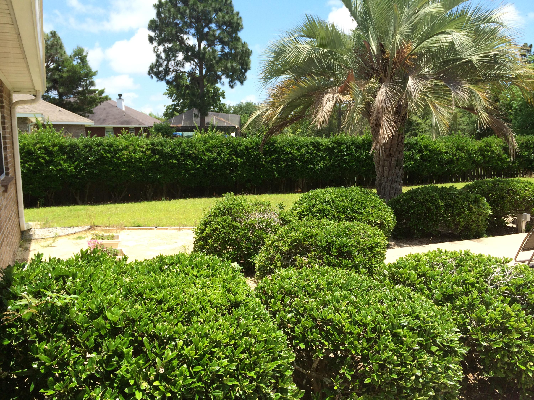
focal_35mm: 30
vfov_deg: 46.8
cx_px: 267
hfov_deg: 60.0
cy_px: 200
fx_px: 463
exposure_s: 1/1414
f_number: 2.2
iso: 32
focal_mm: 4.12
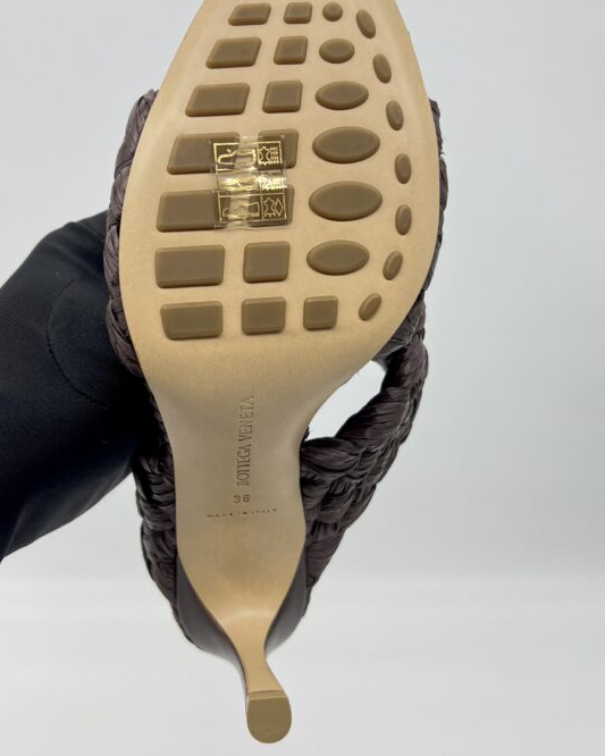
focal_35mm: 39
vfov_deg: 46.7
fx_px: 873
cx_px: 269
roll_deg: +0.3
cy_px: 317
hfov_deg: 38.2
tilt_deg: -18.5
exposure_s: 1/114
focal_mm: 5.7
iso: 32
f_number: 1.5
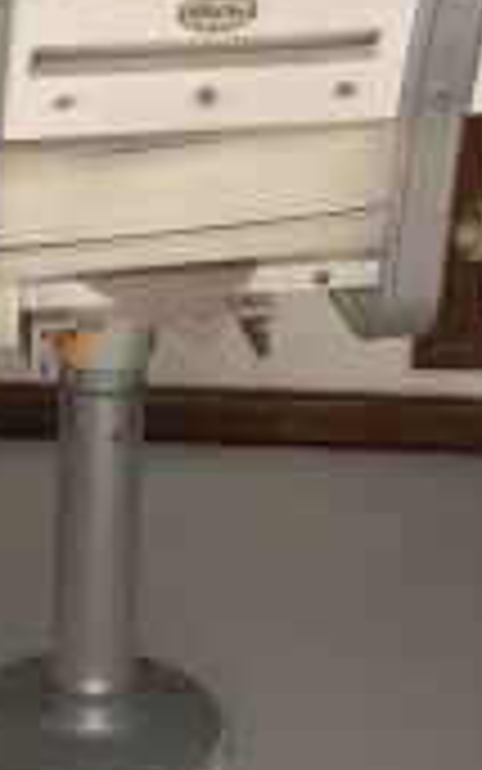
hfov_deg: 9.1
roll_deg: -0.4
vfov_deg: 14.5
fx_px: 3024
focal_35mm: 144
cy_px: 459
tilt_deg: -25.6
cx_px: 41
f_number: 2.2
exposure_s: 1/60
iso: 25
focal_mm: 4.15
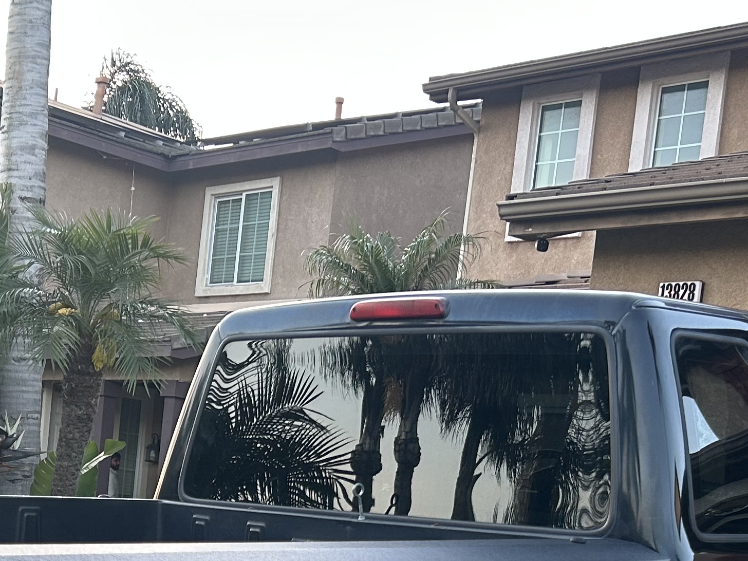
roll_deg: -6.3
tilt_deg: -4.7
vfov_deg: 19.2
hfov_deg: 26.9
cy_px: 688
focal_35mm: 72
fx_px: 1556
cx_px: 263
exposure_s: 1/60
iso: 100
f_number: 1.5
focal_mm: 5.7
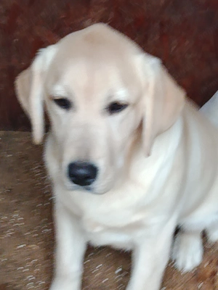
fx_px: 731
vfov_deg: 22.5
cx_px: 109
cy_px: 145
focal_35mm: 87
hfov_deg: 17.0
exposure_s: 1/50
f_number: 1.7
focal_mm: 5.24
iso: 1417
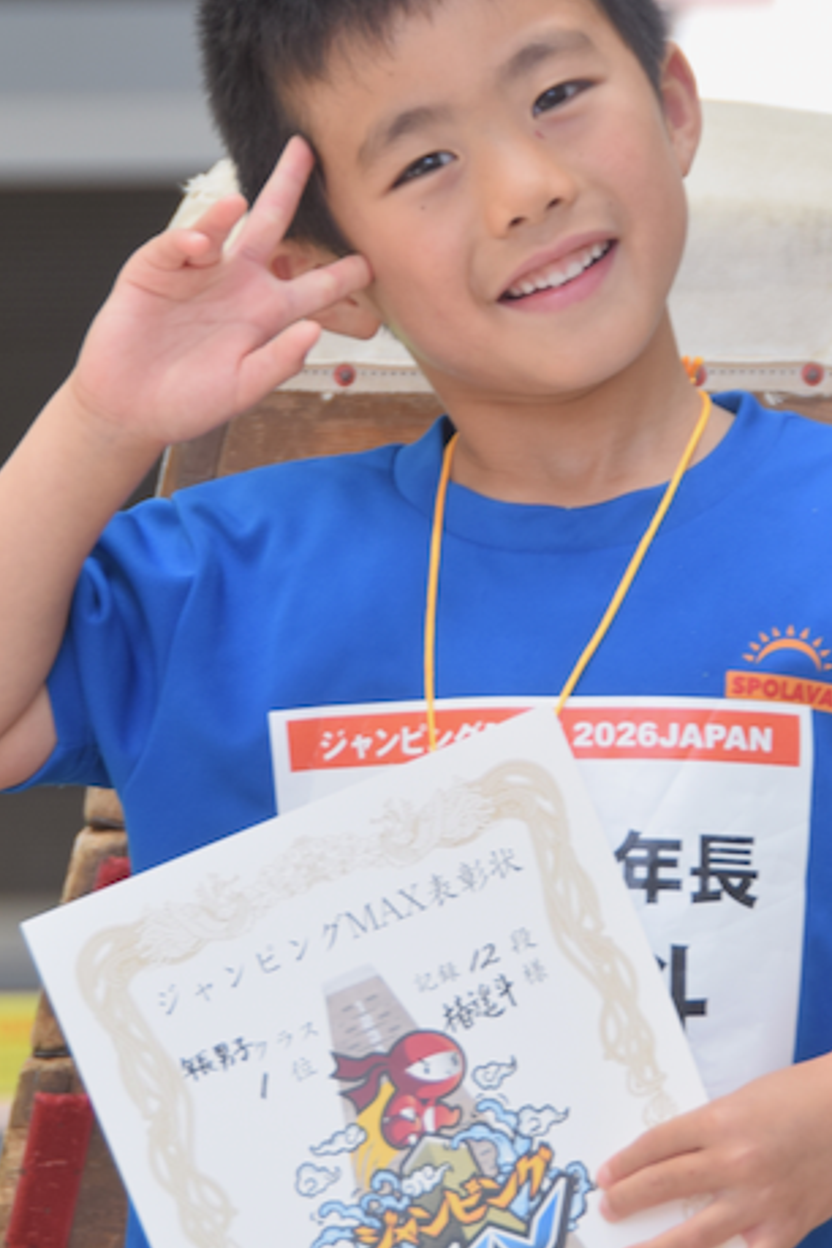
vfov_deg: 8.3
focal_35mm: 249
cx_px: 474
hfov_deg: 5.5
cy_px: 604
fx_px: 8627
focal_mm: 95
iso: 200
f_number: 5.3
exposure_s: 1/100
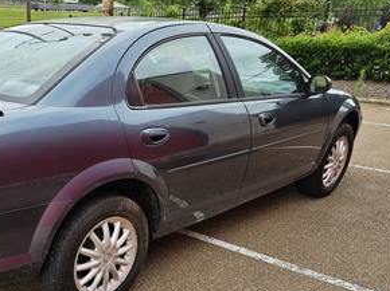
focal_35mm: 40
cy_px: 227
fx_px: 450
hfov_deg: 45.0
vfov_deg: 34.9
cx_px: 90
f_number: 1.8
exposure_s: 1/366
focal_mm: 5.4
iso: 50
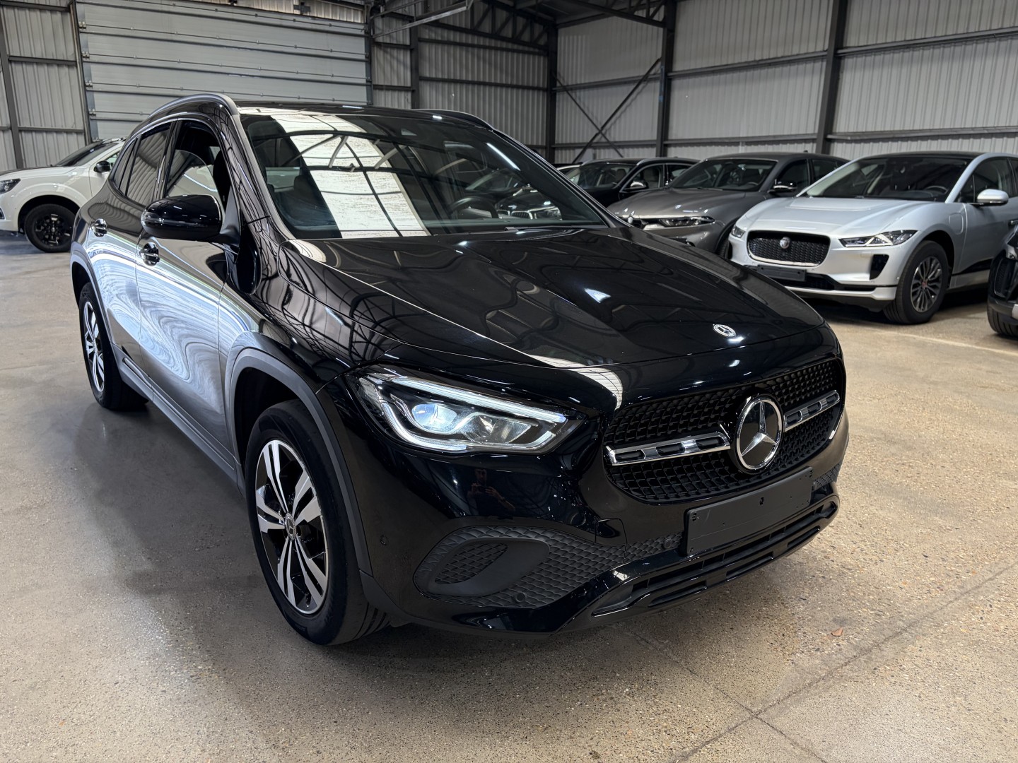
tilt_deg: -16.5
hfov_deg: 67.3
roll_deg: +1.7
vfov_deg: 53.1
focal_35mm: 26
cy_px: 382
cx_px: 509
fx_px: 765
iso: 125
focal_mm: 5.96
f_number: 1.6
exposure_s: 1/97
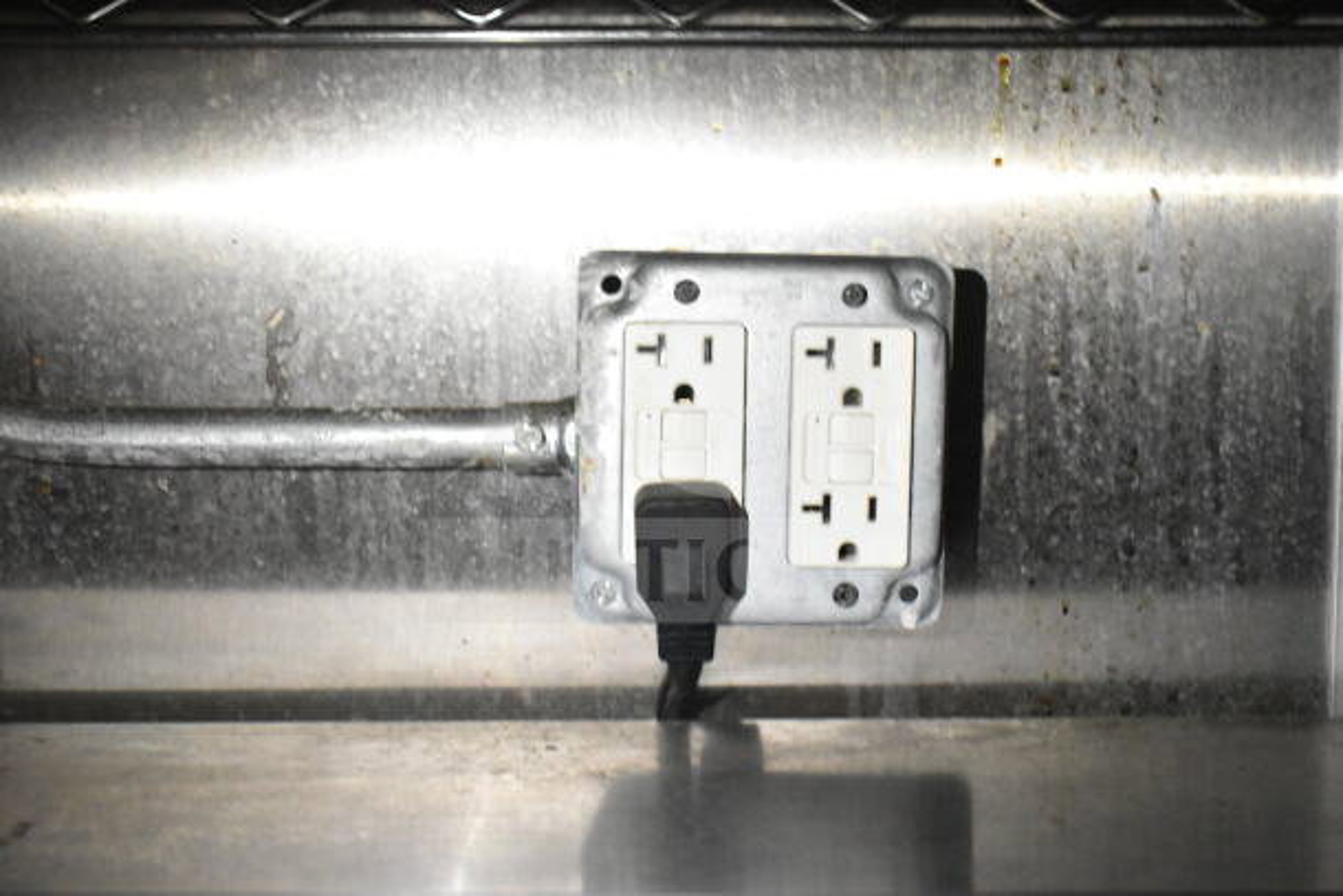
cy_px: 448
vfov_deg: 28.1
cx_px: 672
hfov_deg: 41.1
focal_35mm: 48
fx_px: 1791
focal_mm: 32
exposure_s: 1/50
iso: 6400
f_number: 4.5
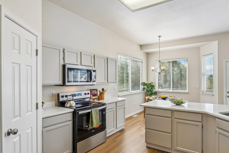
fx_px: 121
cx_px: 143
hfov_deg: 85.3
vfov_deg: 64.5
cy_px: 81
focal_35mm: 19
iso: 400
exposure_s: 1/100
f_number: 8
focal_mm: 10
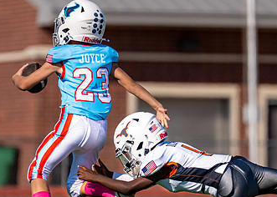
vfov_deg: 2.4
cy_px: 113
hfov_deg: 3.4
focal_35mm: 598
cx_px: 204
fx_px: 4702
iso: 100
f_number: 2.8
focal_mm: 200
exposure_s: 1/3200
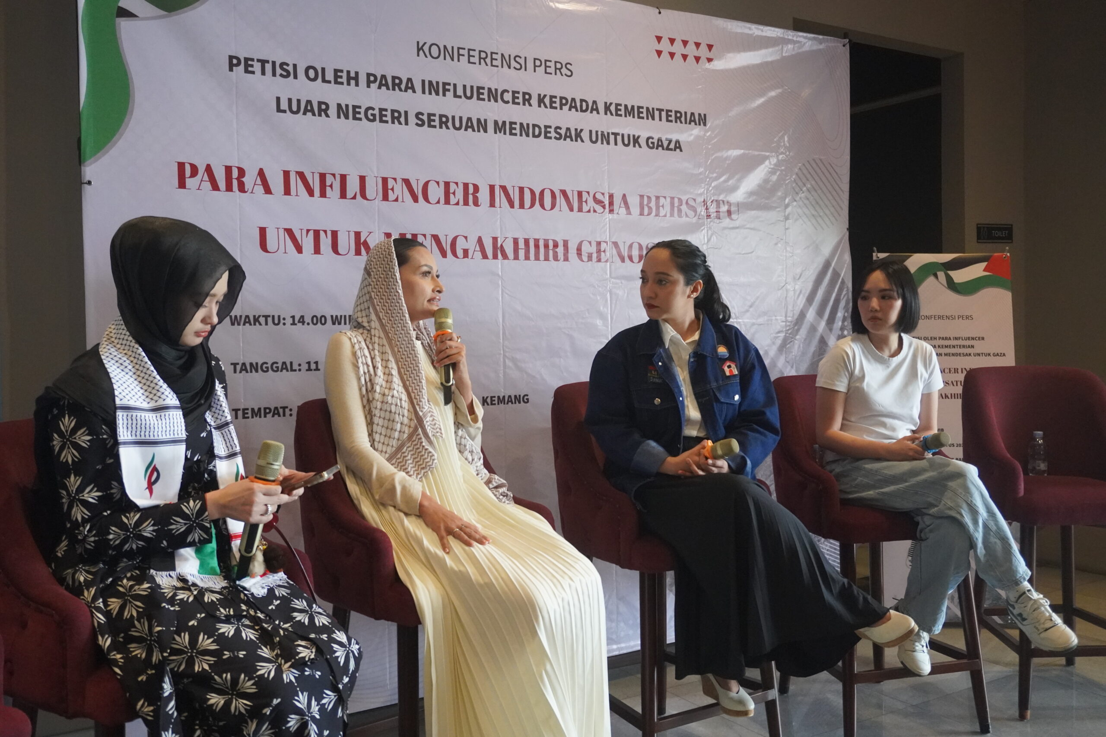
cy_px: 368
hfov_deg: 57.2
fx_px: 1014
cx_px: 553
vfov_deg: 40.0
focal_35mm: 33
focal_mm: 22
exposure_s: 1/160
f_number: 4
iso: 4000
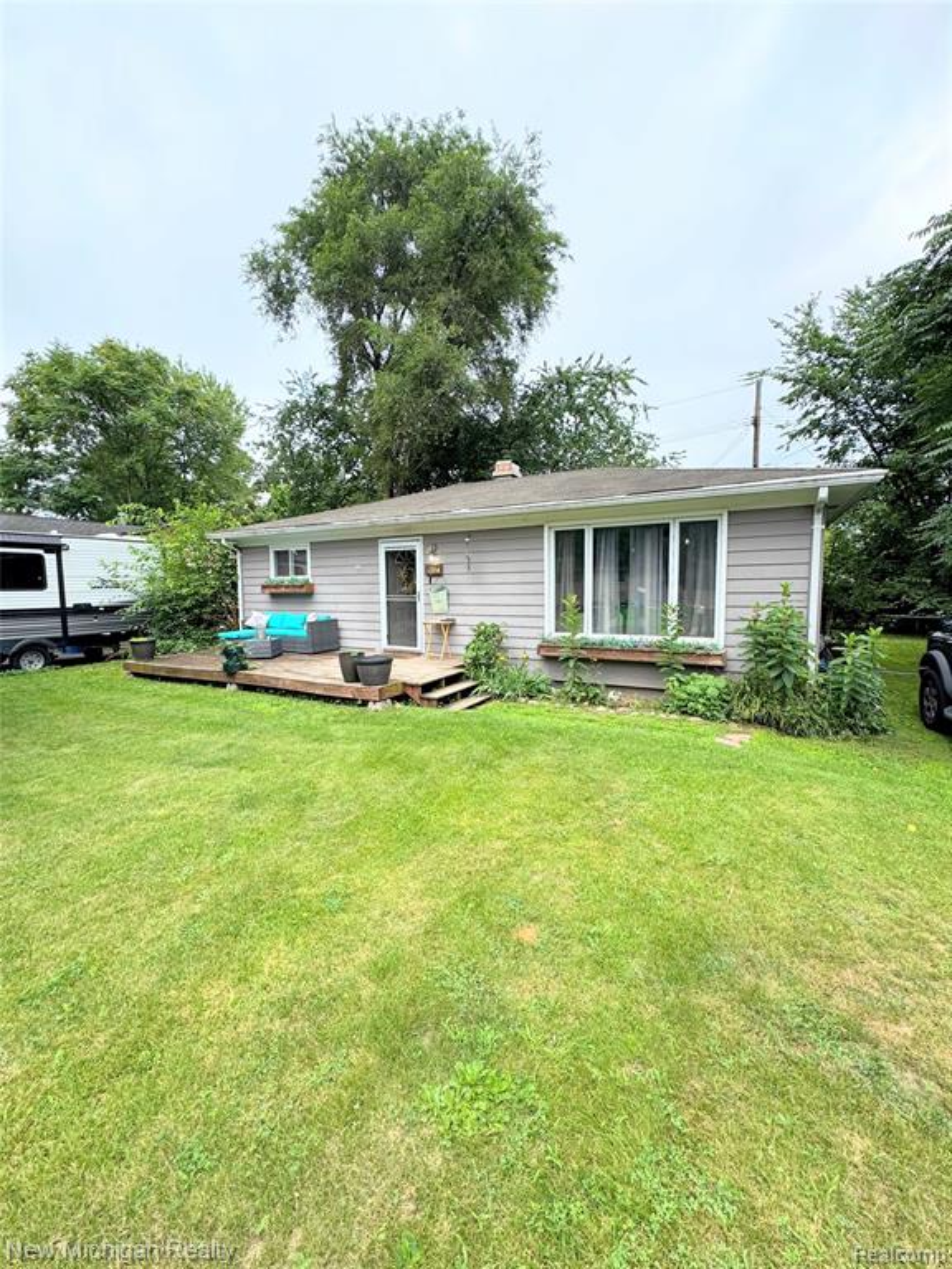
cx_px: 476
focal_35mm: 14
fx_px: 513
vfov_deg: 102.1
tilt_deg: -7.5
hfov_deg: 85.7
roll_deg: +0.2
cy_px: 634
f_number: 2.2
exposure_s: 1/652
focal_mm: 2.22
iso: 40
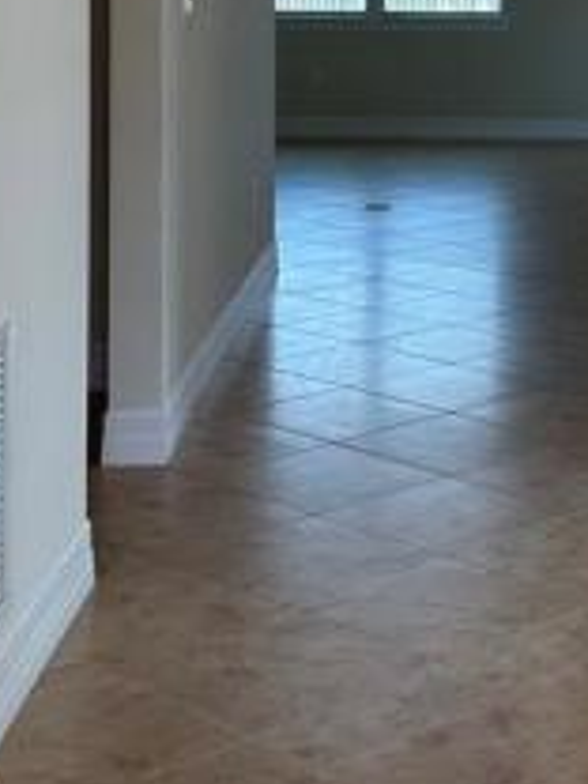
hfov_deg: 17.5
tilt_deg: -1.4
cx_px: 539
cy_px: 30
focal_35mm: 83
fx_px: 1880
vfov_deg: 22.8
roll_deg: -1.8
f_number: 1.78
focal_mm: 6.86
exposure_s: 1/215
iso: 64
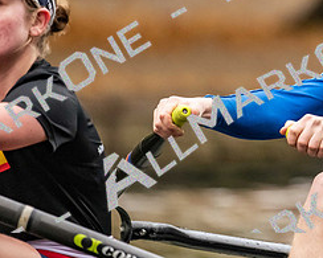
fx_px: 8543
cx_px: 372
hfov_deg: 2.2
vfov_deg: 1.7
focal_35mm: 894
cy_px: 6
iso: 4500
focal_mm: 400
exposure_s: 1/2500
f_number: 4.5
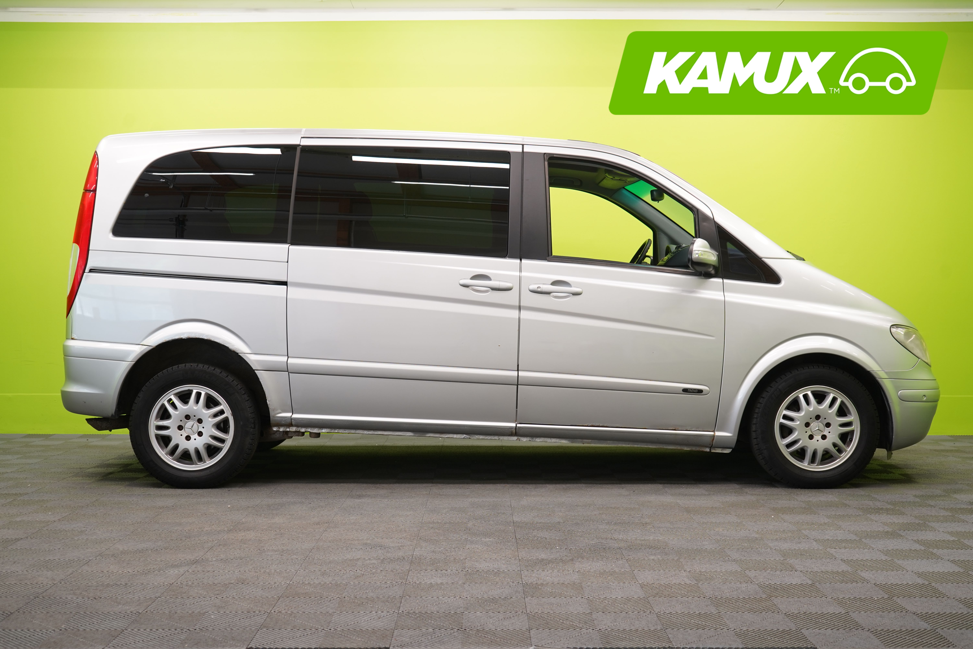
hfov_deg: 43.6
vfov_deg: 29.9
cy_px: 324
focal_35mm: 45
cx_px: 486
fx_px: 1216
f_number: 5.6
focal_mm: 45
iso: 400
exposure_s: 1/25
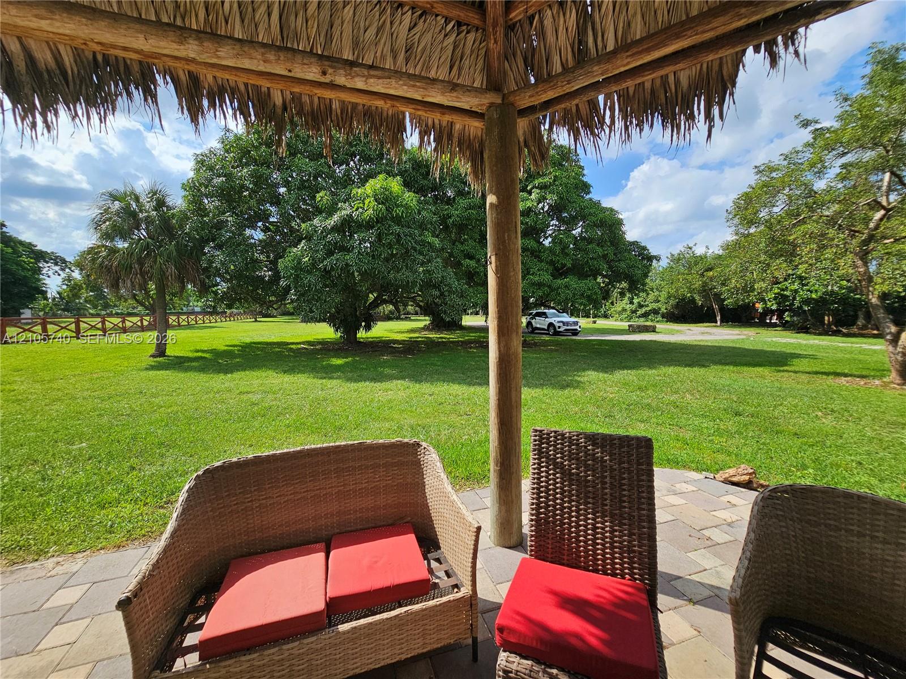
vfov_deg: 89.9
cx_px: 453
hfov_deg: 106.2
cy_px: 340
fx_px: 340
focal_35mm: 13
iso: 50
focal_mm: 2.2
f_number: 2.2
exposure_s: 1/1859
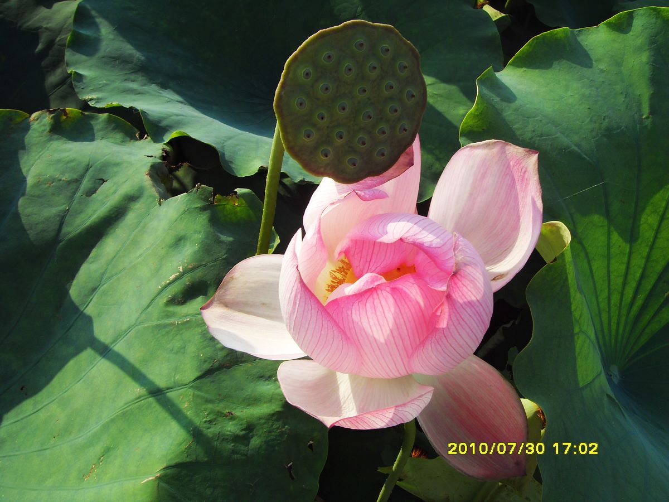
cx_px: 334
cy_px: 251
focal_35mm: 39
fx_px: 754
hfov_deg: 47.9
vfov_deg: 36.8
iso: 80
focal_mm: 6.6
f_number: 6.2
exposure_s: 1/180
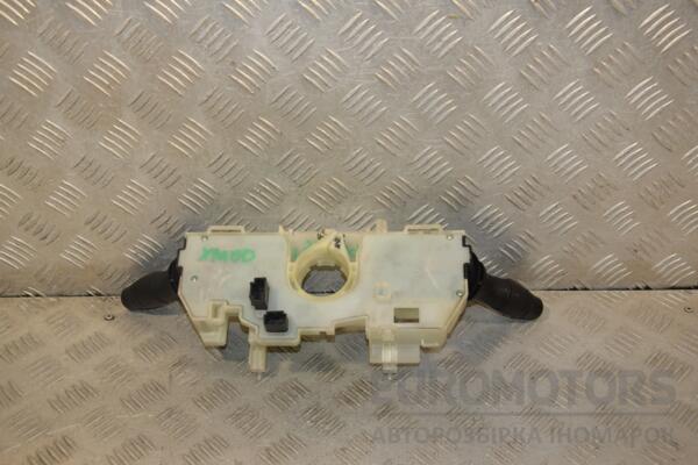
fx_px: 872
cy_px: 232
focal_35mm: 45
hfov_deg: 43.6
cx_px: 349
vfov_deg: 29.9
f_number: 7.1
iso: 800
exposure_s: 1/200
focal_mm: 30
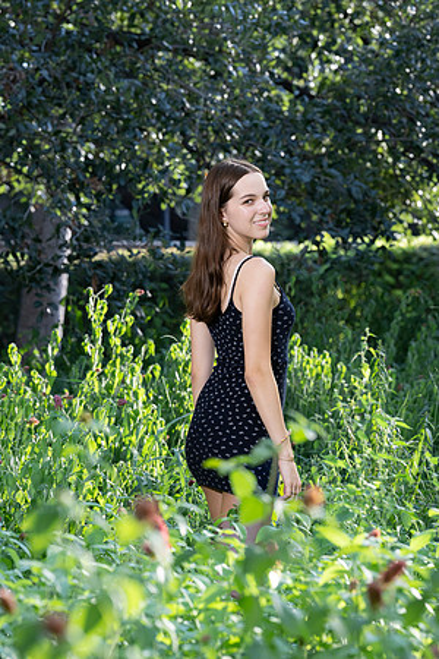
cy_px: 330
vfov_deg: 14.2
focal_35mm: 145
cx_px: 220
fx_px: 2652
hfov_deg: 9.5
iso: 640
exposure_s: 1/200
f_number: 8
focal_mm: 145
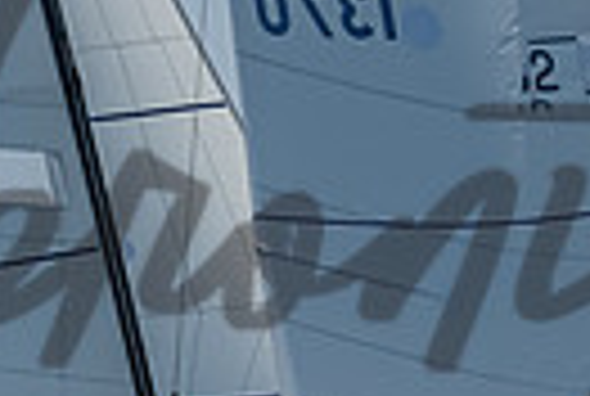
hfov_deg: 2.3
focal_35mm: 890
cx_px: -132
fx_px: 14619
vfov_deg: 1.6
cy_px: 390
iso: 400
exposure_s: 1/3200
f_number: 6.3
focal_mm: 160
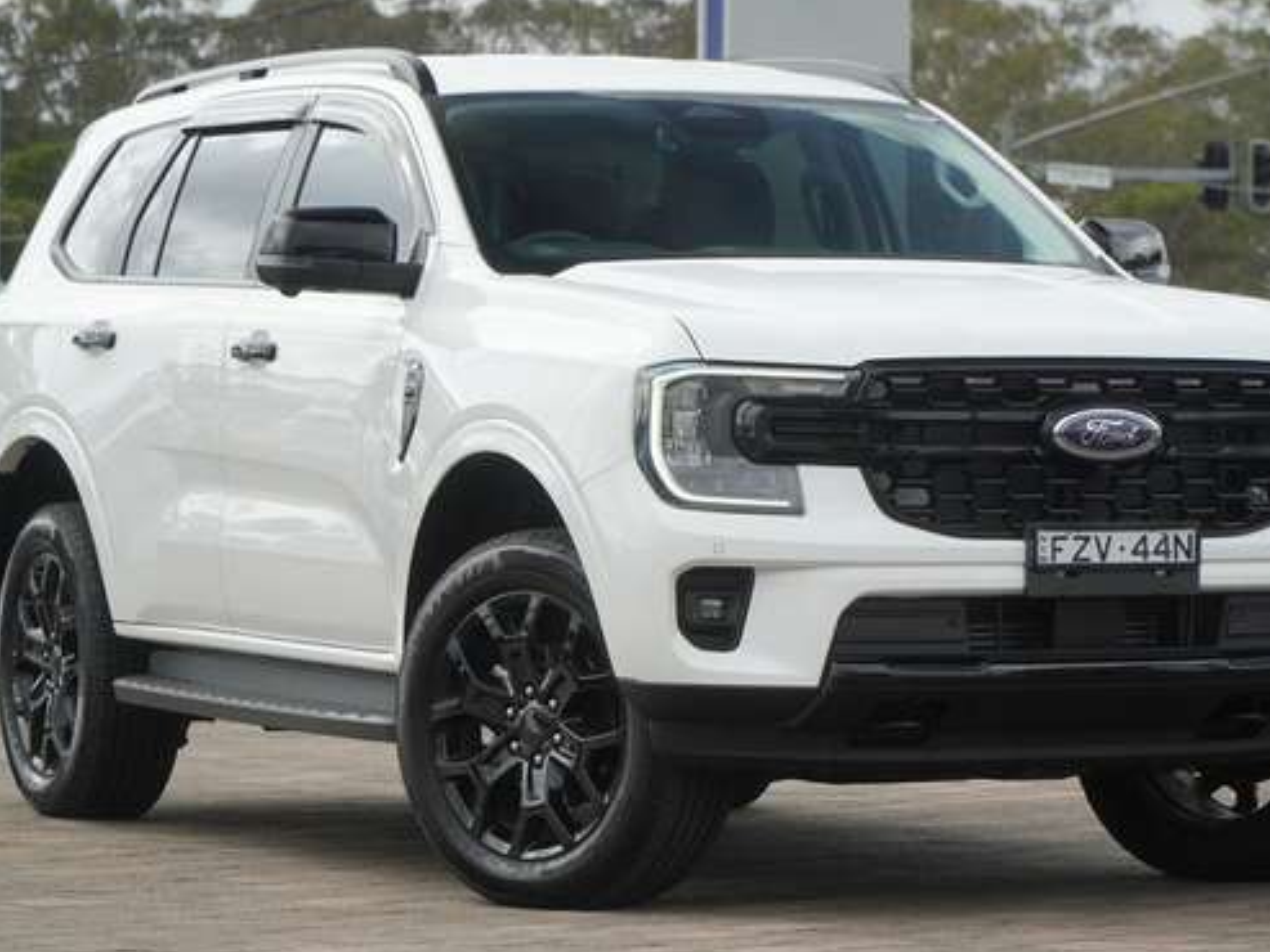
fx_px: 5541
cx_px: 683
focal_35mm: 151
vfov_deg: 9.8
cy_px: 450
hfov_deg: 13.1
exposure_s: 1/800
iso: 800
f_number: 7.1
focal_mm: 86
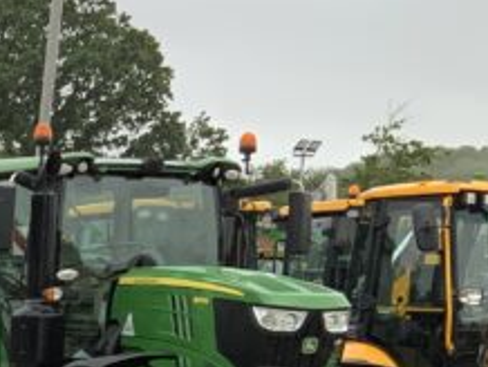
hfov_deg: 13.0
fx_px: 1919
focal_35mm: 136
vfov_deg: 10.5
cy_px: 564
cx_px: -403
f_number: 1.8
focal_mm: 3
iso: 16
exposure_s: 1/248
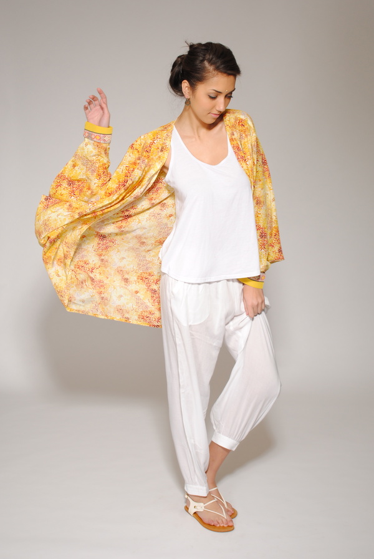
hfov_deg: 28.2
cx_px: 187
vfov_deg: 41.1
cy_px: 280
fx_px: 746
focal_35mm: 48
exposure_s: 1/100
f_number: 6.3
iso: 100
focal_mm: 32
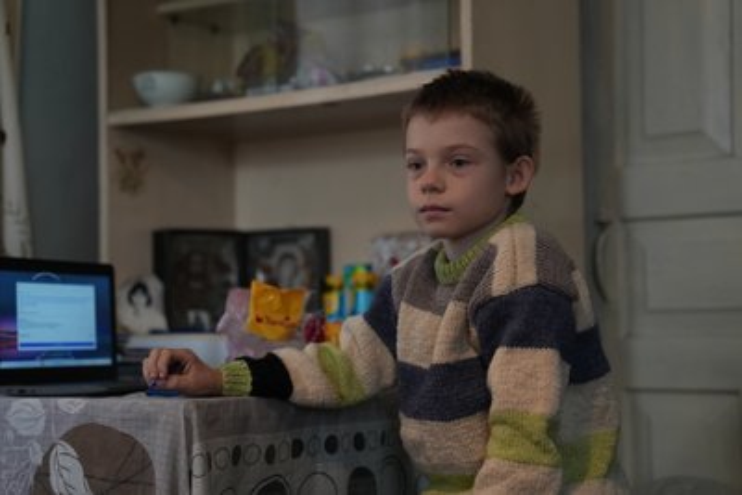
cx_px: 371
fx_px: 1443
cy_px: 248
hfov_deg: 28.8
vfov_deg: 19.5
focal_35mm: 70
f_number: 2.8
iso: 4000
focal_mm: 70
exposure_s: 1/50
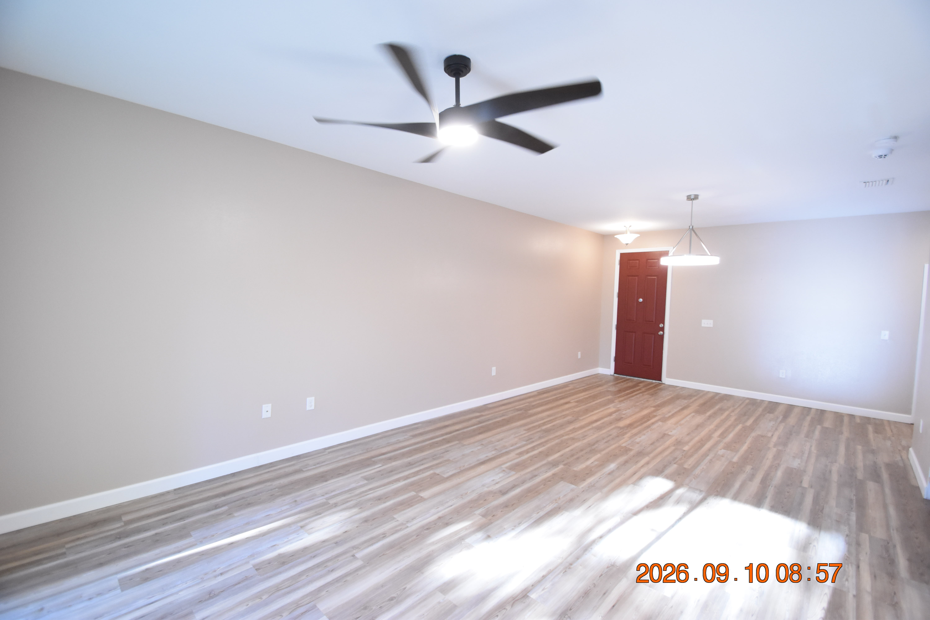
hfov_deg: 100.4
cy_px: 310
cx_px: 465
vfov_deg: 77.3
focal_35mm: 15
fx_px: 387
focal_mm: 10
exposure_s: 1/60
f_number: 3.5
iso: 1800
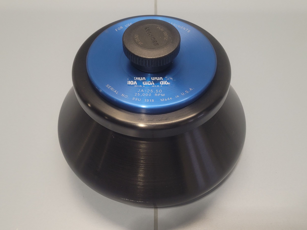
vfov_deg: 53.1
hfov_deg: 67.3
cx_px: 154
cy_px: 115
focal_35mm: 26
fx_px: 231
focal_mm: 5.4
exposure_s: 1/50
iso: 200
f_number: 1.8
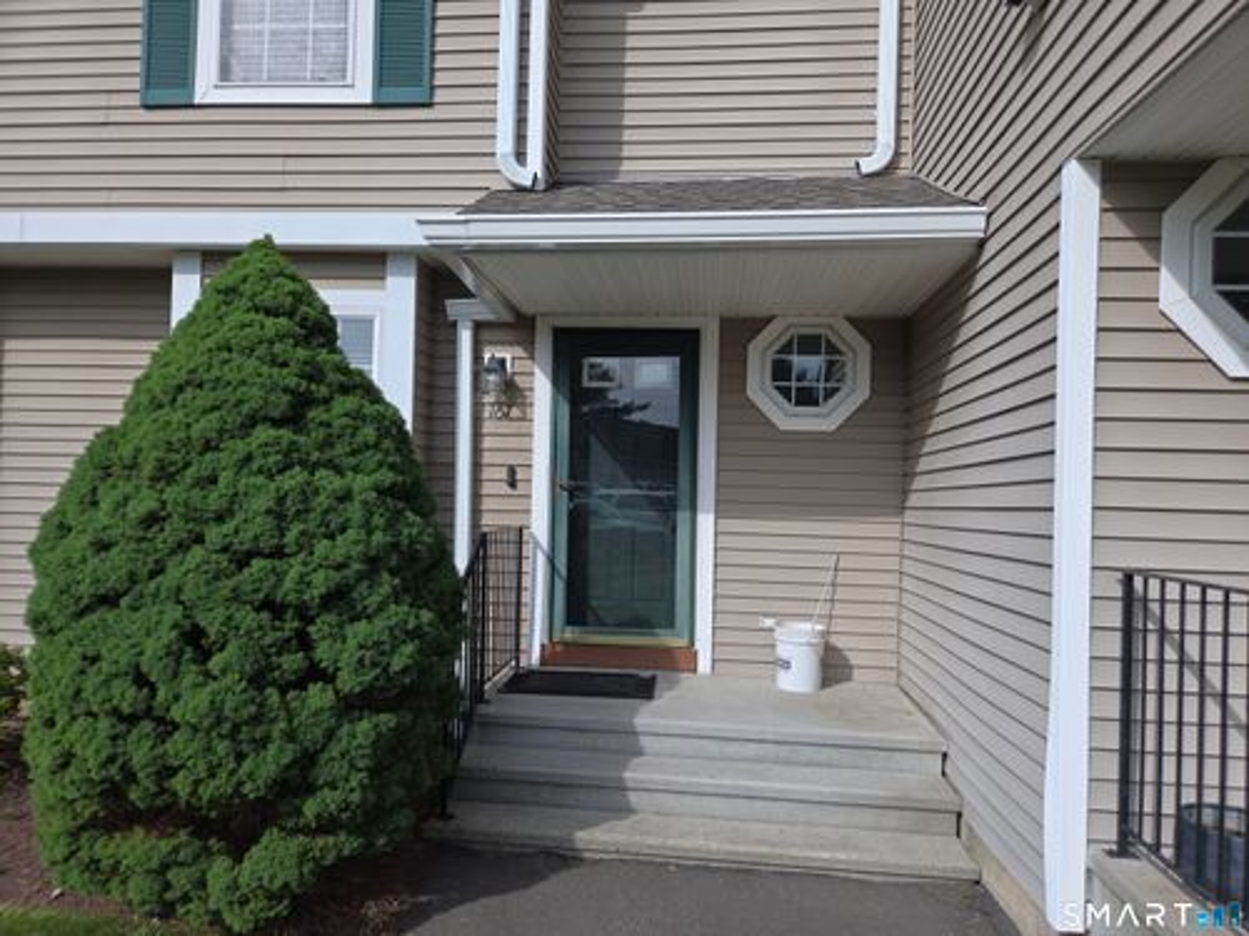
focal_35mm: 23
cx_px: 624
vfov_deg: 58.9
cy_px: 468
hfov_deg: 73.9
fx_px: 830
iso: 25
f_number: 1.8
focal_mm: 5.4
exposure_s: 1/2000
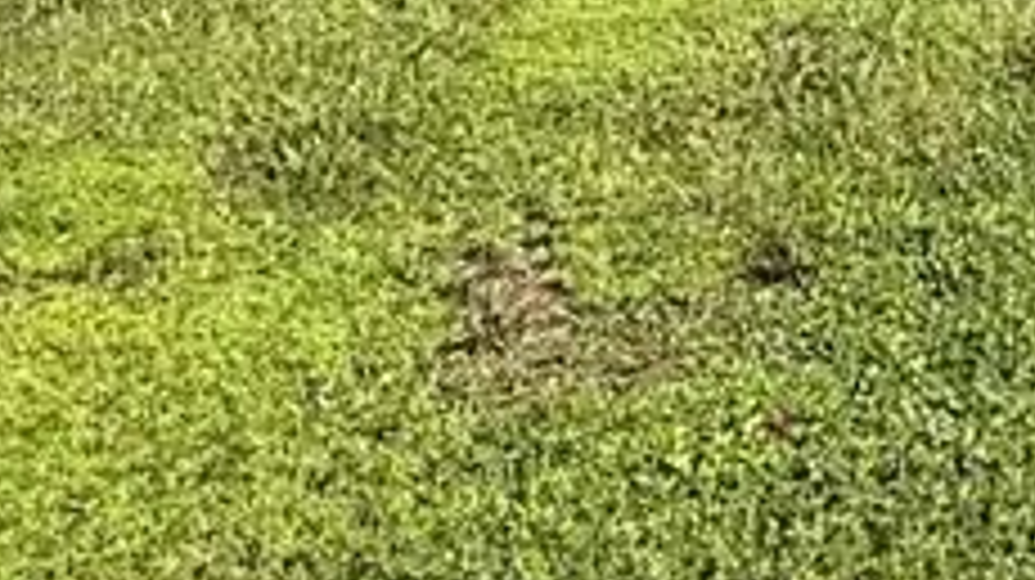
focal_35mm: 68
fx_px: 1865
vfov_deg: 14.2
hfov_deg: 26.8
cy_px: -652
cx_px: 1296
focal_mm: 2.22
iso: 50
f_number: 2.2
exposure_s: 1/1848
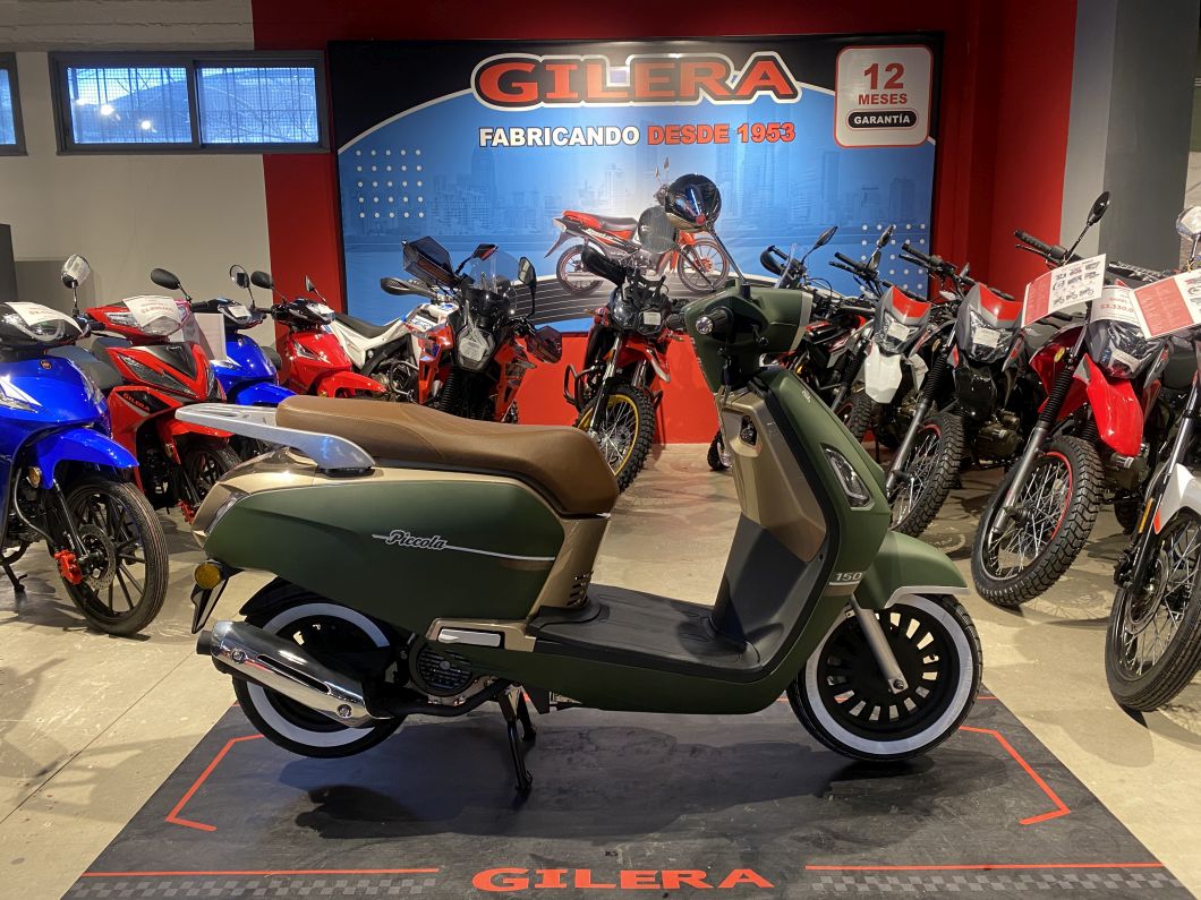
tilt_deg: -10.0
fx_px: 902
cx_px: 600
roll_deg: +0.9
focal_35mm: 26
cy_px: 450
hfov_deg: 67.3
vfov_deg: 53.1
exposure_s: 1/50
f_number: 1.8
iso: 160
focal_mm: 4.25
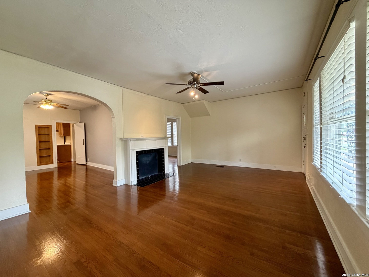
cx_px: 184
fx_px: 149
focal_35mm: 14
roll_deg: +1.7
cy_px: 138
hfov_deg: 102.1
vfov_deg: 85.7
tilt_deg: -1.6
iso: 320
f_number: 2.2
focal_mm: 2.22
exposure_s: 1/60
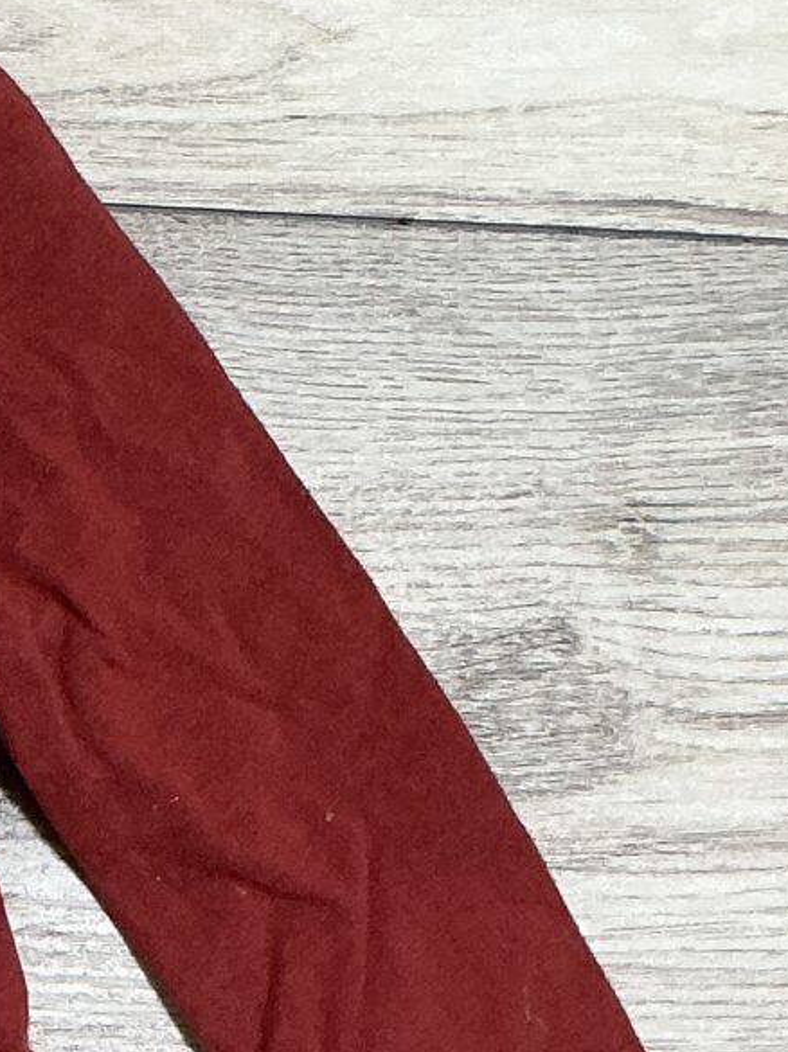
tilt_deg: -83.7
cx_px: -540
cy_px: 620
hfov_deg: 11.0
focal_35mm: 127
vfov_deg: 15.5
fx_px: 3859
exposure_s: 1/50
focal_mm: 3
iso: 64
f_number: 1.8
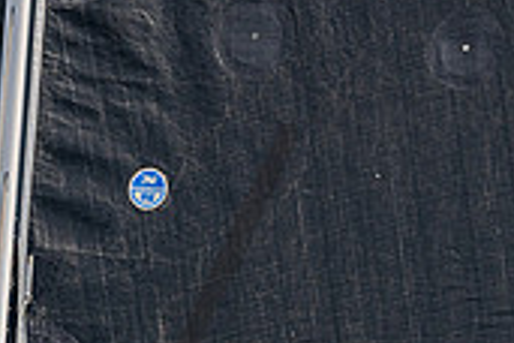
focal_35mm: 745
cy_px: 465
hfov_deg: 2.8
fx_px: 10636
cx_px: 328
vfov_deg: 1.8
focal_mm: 220
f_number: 6.3
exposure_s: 1/2500
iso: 320
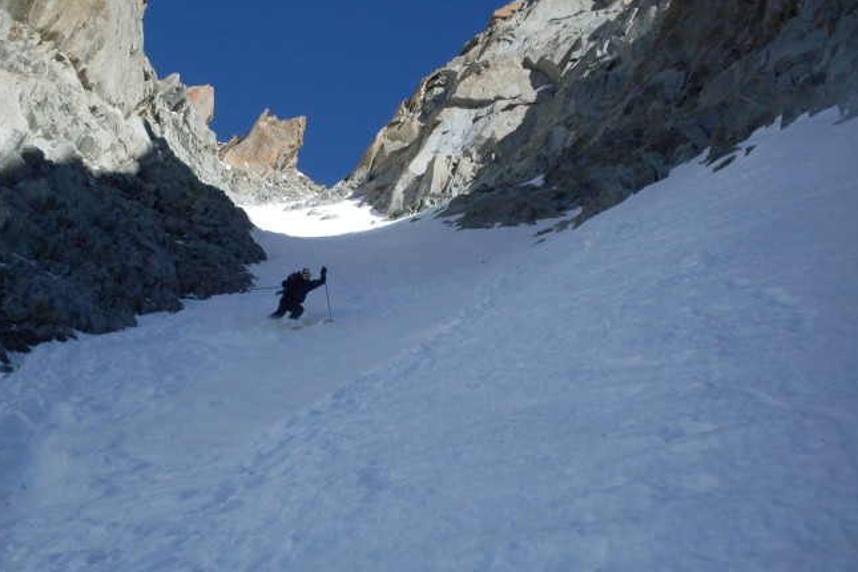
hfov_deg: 40.2
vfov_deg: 27.4
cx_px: 346
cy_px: 354
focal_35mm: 49
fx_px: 1168
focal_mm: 6.3
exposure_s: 1/350
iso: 100
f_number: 8.4
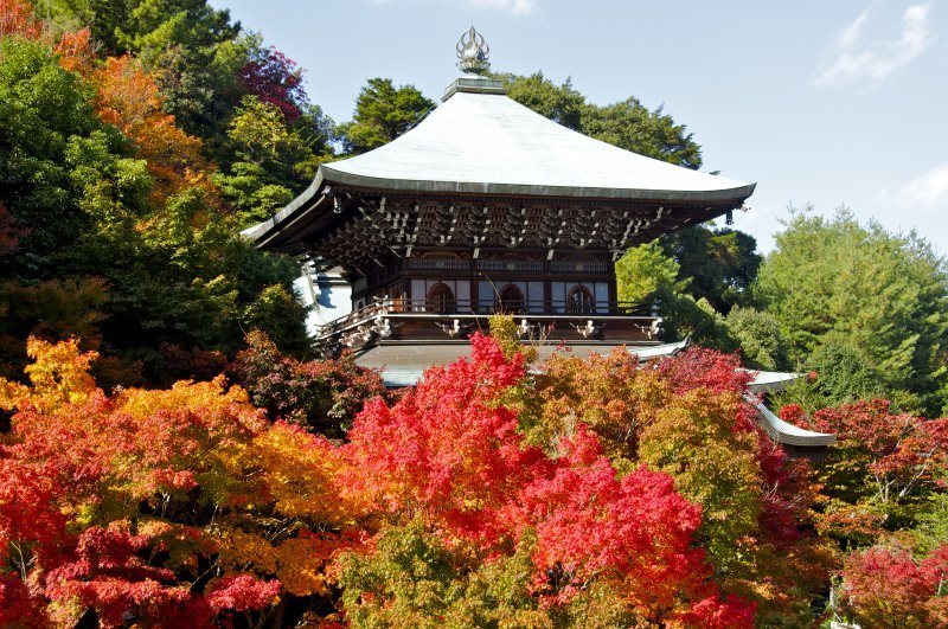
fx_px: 1578
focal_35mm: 60
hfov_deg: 33.4
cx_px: 474
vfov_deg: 22.6
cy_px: 314
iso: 160
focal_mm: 40
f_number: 7.1
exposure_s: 1/200
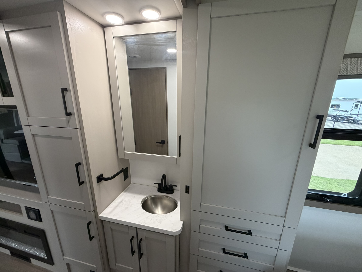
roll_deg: -1.0
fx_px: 146
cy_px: 136
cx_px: 181
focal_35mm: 14
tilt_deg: -13.6
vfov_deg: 85.7
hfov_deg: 102.1
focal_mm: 2.22
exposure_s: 1/110
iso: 320
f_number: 2.2
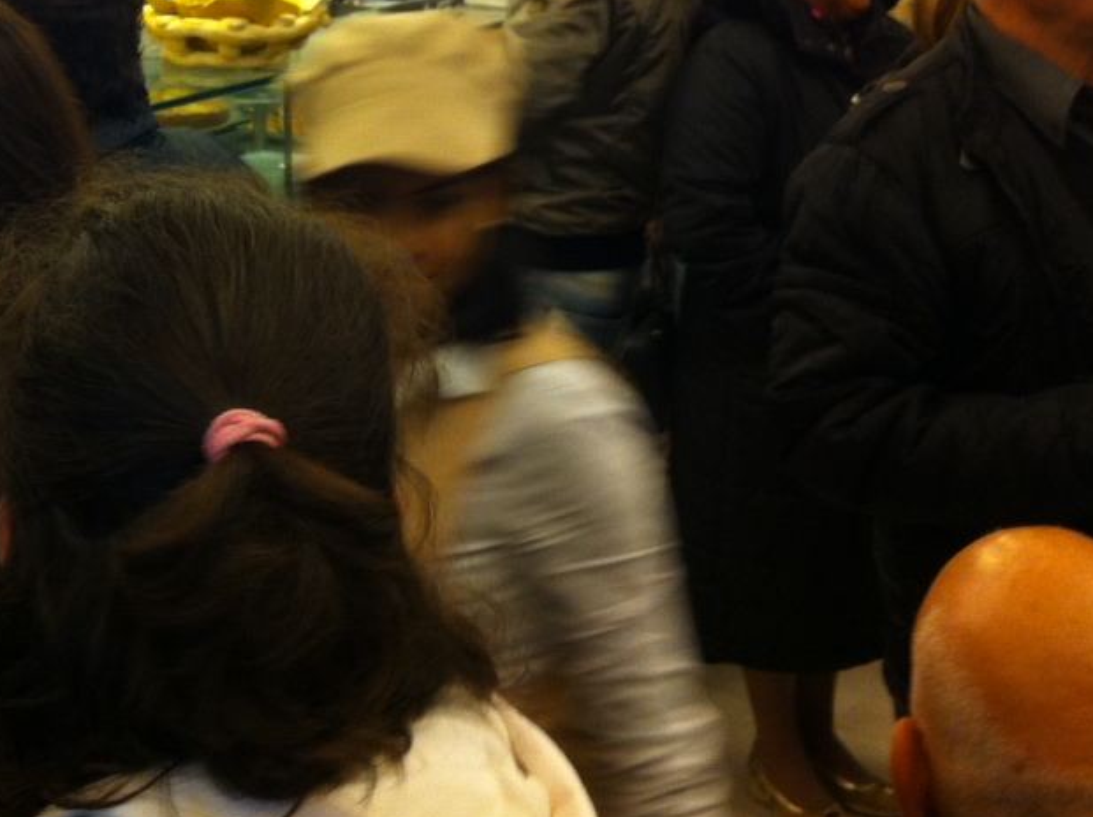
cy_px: 2
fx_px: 2302
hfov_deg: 26.0
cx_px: 143
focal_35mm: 73
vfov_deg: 19.5
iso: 100
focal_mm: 3.85
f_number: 2.8
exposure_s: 1/15
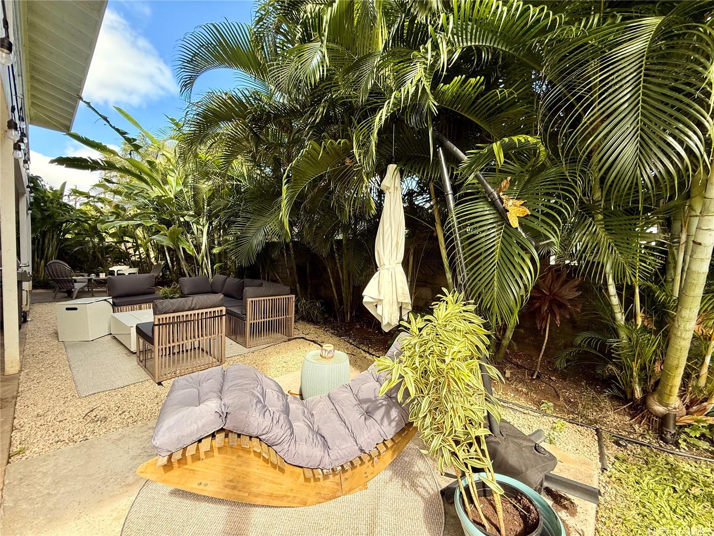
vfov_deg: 85.7
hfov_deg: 102.1
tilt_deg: -1.7
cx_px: 357
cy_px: 268
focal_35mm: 14
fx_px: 289
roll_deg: -1.9
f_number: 2.2
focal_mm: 2.22
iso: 64
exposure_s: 1/340
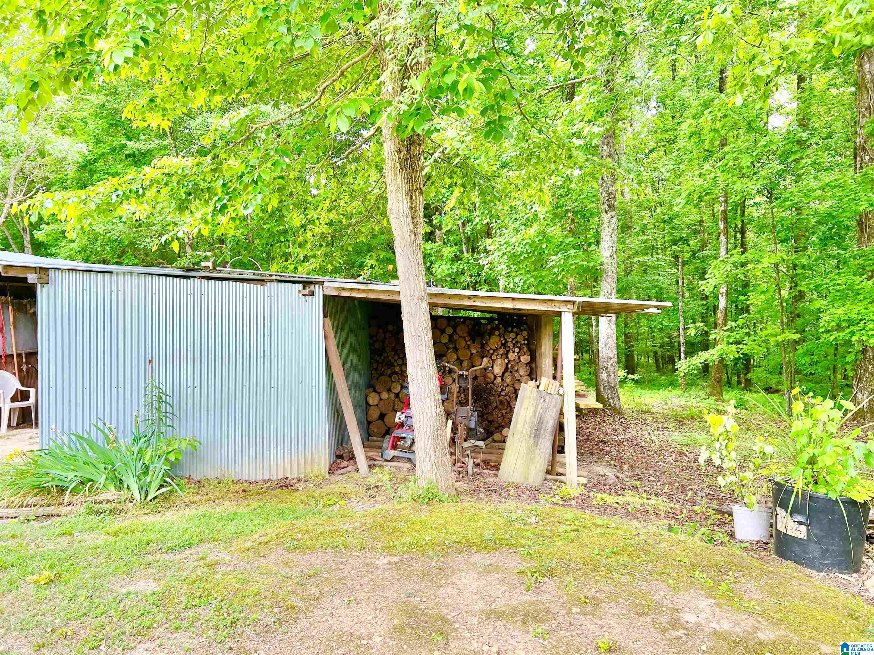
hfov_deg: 67.3
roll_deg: +0.1
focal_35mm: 26
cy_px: 328
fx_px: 656
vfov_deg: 53.1
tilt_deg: -2.2
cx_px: 437
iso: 50
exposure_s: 1/121
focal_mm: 5.7
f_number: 1.5
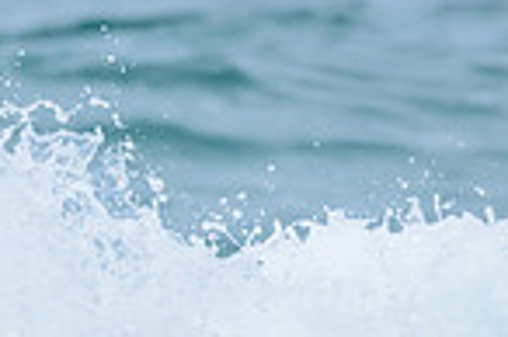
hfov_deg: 0.5
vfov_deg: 0.3
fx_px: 61469
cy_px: 401
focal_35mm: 4361
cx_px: -238
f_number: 6.3
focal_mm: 800
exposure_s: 1/2000
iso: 280
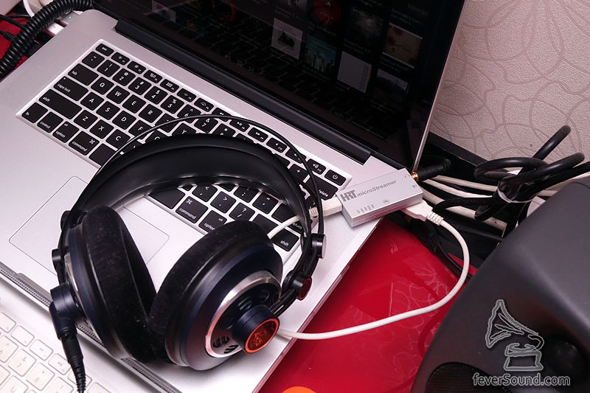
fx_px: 803
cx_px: 295
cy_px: 196
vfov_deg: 27.5
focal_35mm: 49
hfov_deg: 40.4
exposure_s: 1/80
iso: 800
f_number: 5.6
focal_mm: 17.83
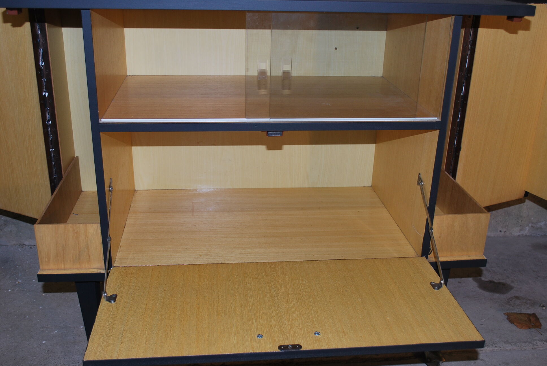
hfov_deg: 53.1
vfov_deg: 37.0
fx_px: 548
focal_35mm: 36
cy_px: 183
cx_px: 274
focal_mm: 24
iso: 200
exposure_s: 1/60
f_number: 4.2
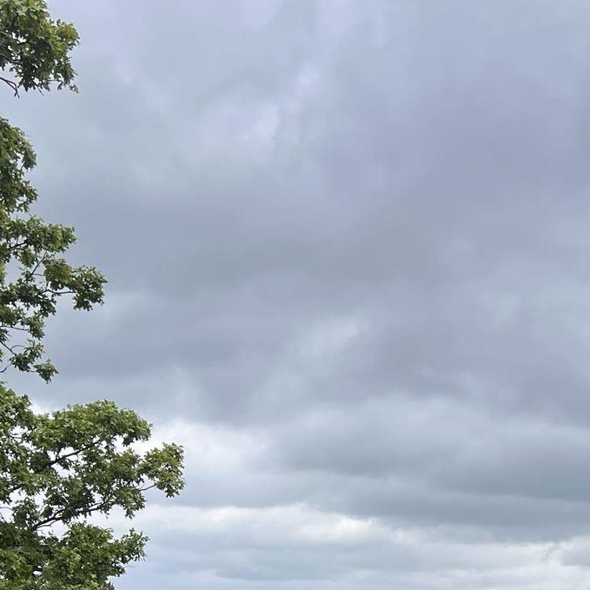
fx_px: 1504
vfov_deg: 20.8
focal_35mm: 78
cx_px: 523
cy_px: 701
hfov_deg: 21.7
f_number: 1.5
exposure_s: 1/2841
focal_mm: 5.7
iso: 50
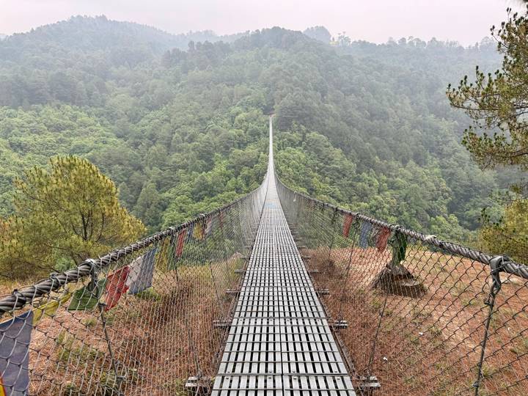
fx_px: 366
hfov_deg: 71.6
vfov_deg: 56.8
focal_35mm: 24
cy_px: 198
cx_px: 264
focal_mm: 6.76
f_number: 1.78
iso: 80
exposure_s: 1/632
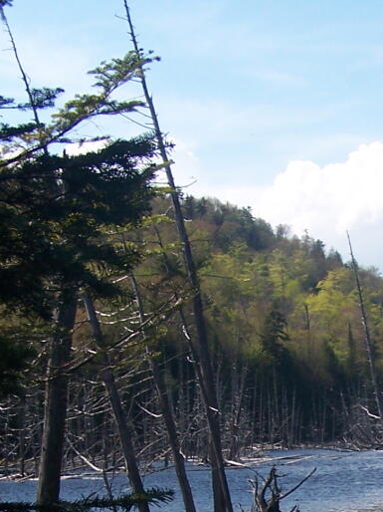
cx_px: 367
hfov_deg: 14.4
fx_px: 1491
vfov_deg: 18.8
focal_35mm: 101
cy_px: 536
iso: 80
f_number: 4
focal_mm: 6.3
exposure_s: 1/640
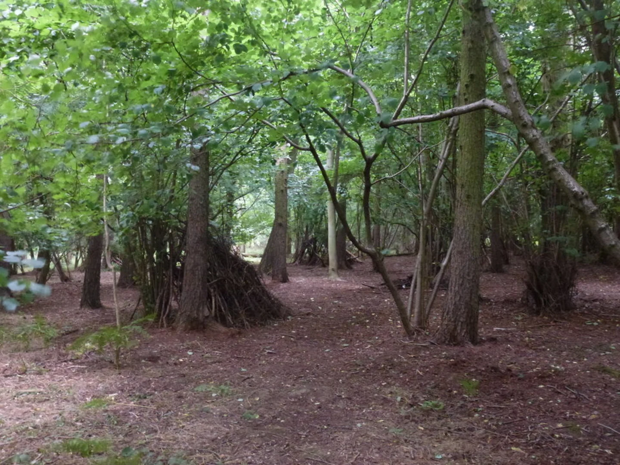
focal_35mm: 33
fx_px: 591
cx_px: 310
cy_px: 232
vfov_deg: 42.9
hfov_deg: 55.4
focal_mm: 5.9
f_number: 3.6
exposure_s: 1/4
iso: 640
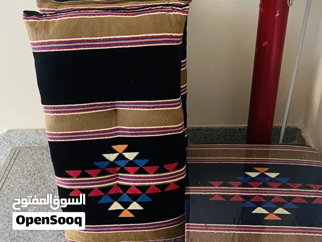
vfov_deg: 54.9
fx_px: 233
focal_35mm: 25
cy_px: 121
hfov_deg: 69.4
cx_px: 161
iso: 640
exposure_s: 1/32
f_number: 1.6
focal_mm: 5.1
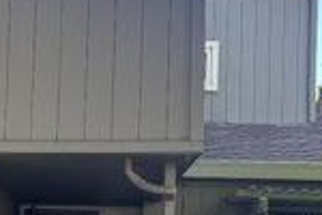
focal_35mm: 90
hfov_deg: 21.4
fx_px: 805
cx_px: -36
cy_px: 233
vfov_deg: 14.8
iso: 40
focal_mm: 5.96
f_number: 1.6
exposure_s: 1/156
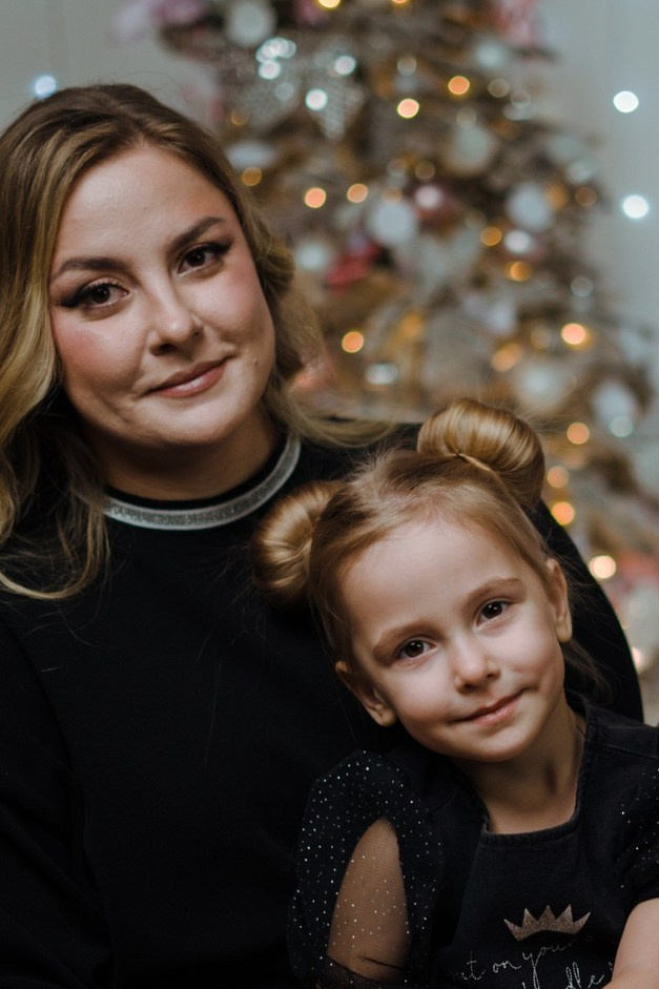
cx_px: 538
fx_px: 2802
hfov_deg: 13.3
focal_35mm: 102
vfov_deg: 20.0
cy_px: 605
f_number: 1.8
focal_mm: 50
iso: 250
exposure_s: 1/160
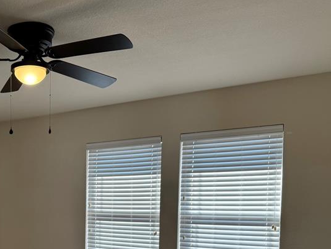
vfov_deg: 30.1
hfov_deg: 38.4
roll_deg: -0.2
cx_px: 34
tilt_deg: -3.7
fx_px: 440
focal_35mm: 46
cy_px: 228
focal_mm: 6.76
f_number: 1.78
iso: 100
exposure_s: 1/144
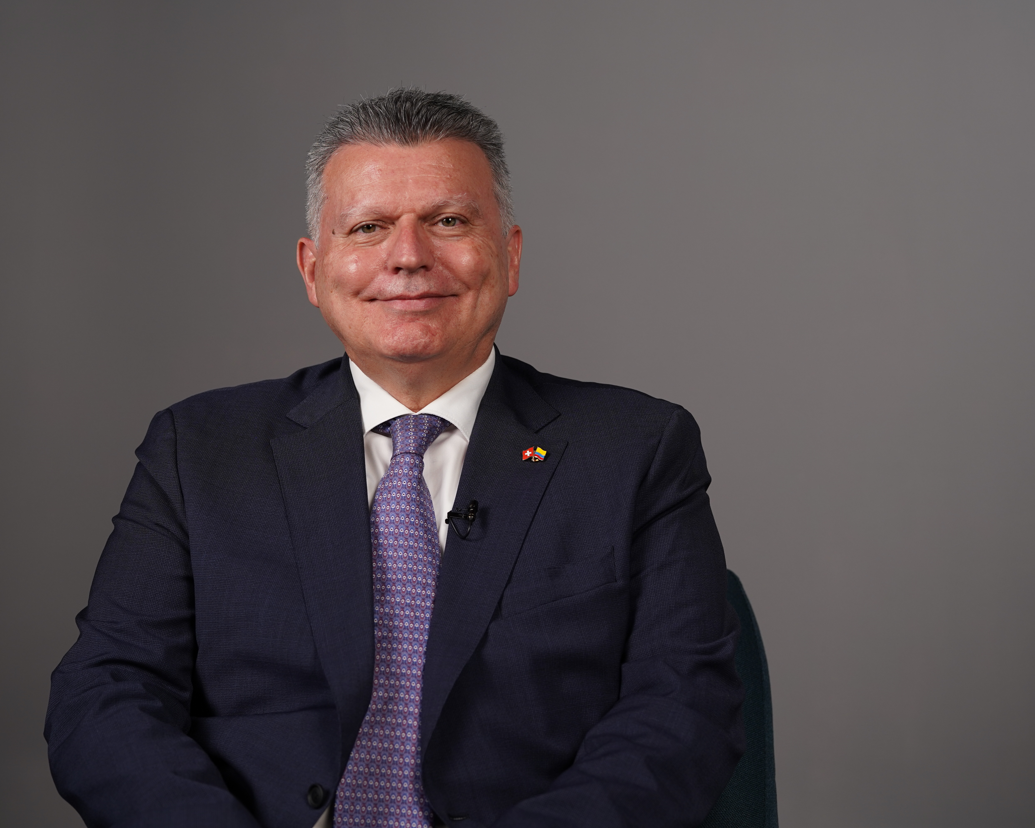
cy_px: 415
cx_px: 495
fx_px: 2941
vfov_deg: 16.0
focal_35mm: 96
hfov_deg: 20.0
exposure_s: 1/80
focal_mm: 85
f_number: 3.2
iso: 400
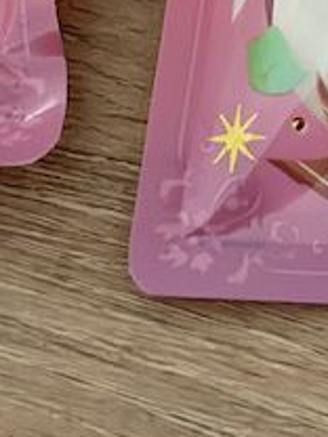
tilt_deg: -64.1
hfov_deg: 8.5
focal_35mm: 169
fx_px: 2135
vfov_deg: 11.2
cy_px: -248
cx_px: 574
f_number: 1.78
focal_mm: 6.86
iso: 500
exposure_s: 1/40
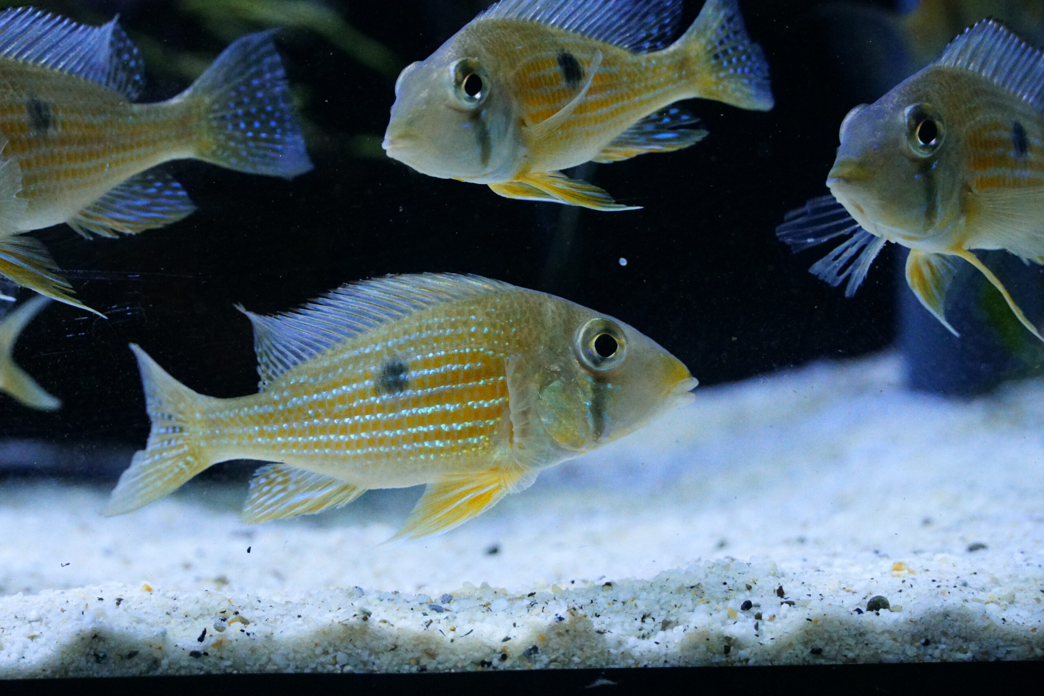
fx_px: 2784
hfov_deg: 21.2
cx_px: 522
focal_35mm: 96
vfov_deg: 14.3
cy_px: 348
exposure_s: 1/350
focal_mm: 64
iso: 8000
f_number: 5.6
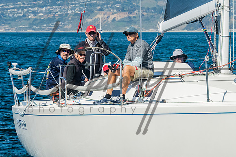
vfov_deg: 4.9
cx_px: 148
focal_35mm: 279
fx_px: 1829
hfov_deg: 7.4
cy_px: 41
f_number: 10
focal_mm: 150
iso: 400
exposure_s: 1/320
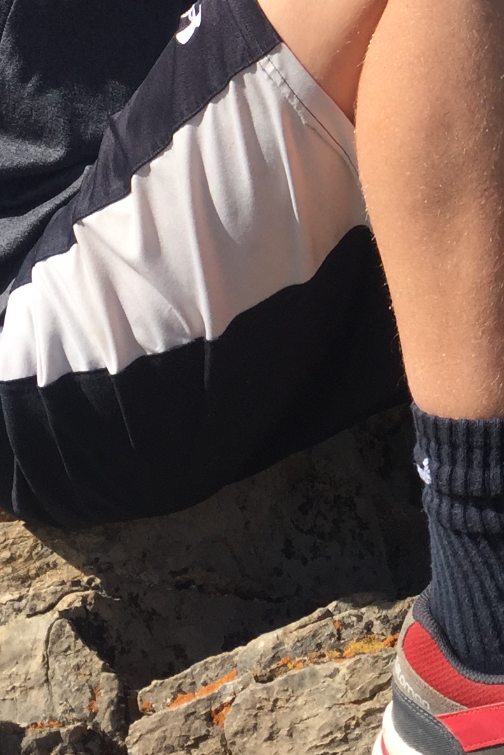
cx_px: 570
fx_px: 1742
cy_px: -11
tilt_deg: -8.2
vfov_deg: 23.4
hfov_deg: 15.9
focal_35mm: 83
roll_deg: +2.5
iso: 32
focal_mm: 4.15
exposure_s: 1/1647
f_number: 2.2
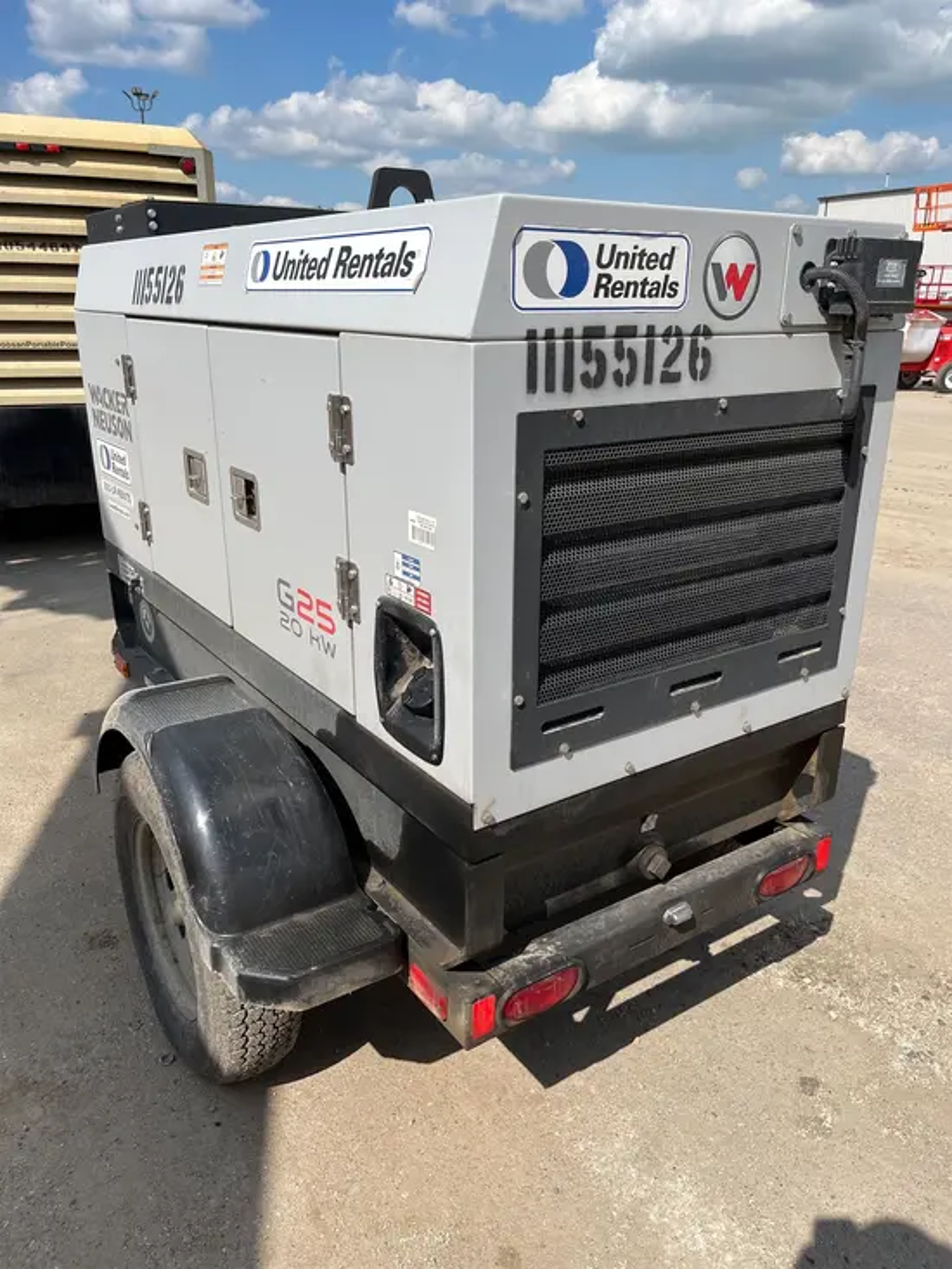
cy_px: 634
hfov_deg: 53.1
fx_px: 953
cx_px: 476
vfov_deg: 67.3
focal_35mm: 26
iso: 50
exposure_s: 1/4651
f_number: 1.6
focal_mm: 5.1
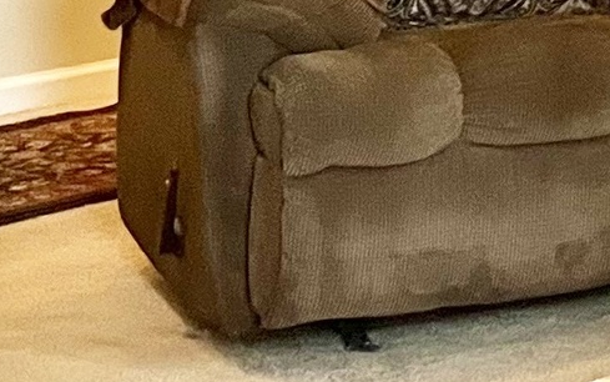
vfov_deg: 7.0
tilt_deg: +1.9
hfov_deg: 10.7
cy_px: -680
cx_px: 1351
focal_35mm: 173
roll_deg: -0.7
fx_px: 2877
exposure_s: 1/60
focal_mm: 5.1
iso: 250
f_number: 1.6
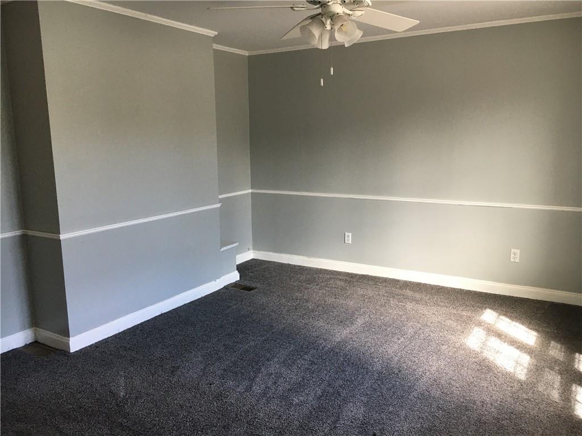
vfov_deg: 48.2
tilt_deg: -10.3
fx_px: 488
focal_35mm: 29
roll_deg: +1.3
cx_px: 291
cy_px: 218
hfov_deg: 61.7
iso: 80
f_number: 2.2
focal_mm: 4.15
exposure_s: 1/30
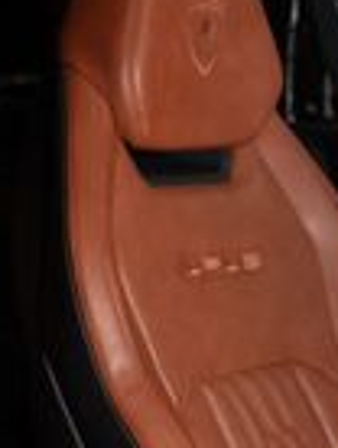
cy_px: 258
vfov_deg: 18.3
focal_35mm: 107
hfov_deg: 13.0
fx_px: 1389
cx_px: -198
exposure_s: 1/50
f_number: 3.5
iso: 400
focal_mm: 24
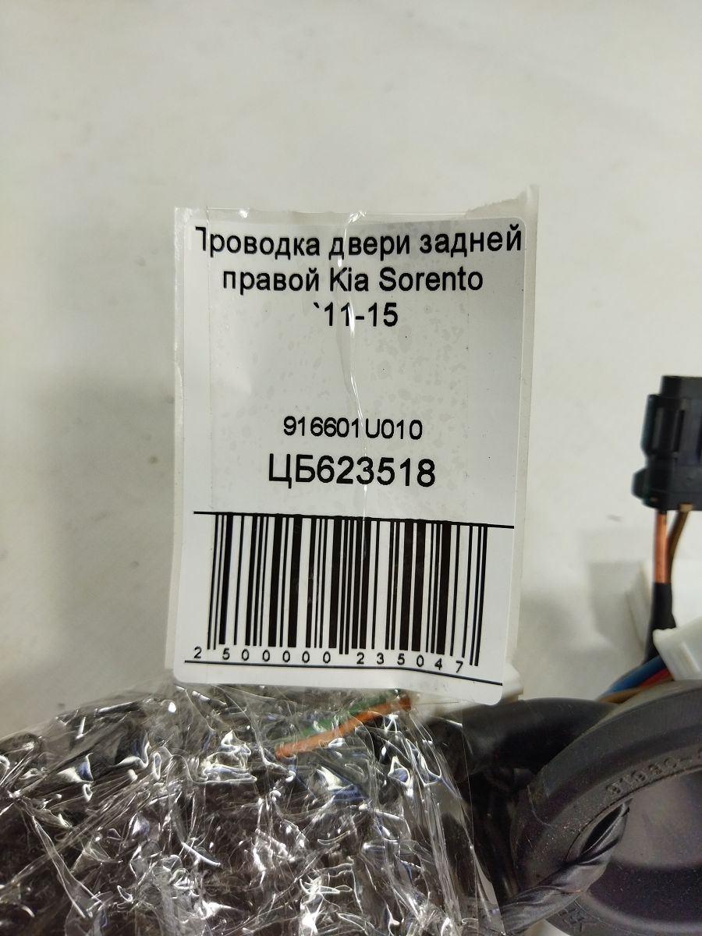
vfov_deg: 65.3
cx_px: 351
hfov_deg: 51.4
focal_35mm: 27
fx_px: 730
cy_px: 468
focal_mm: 4.71
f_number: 1.79
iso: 100
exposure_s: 1/177
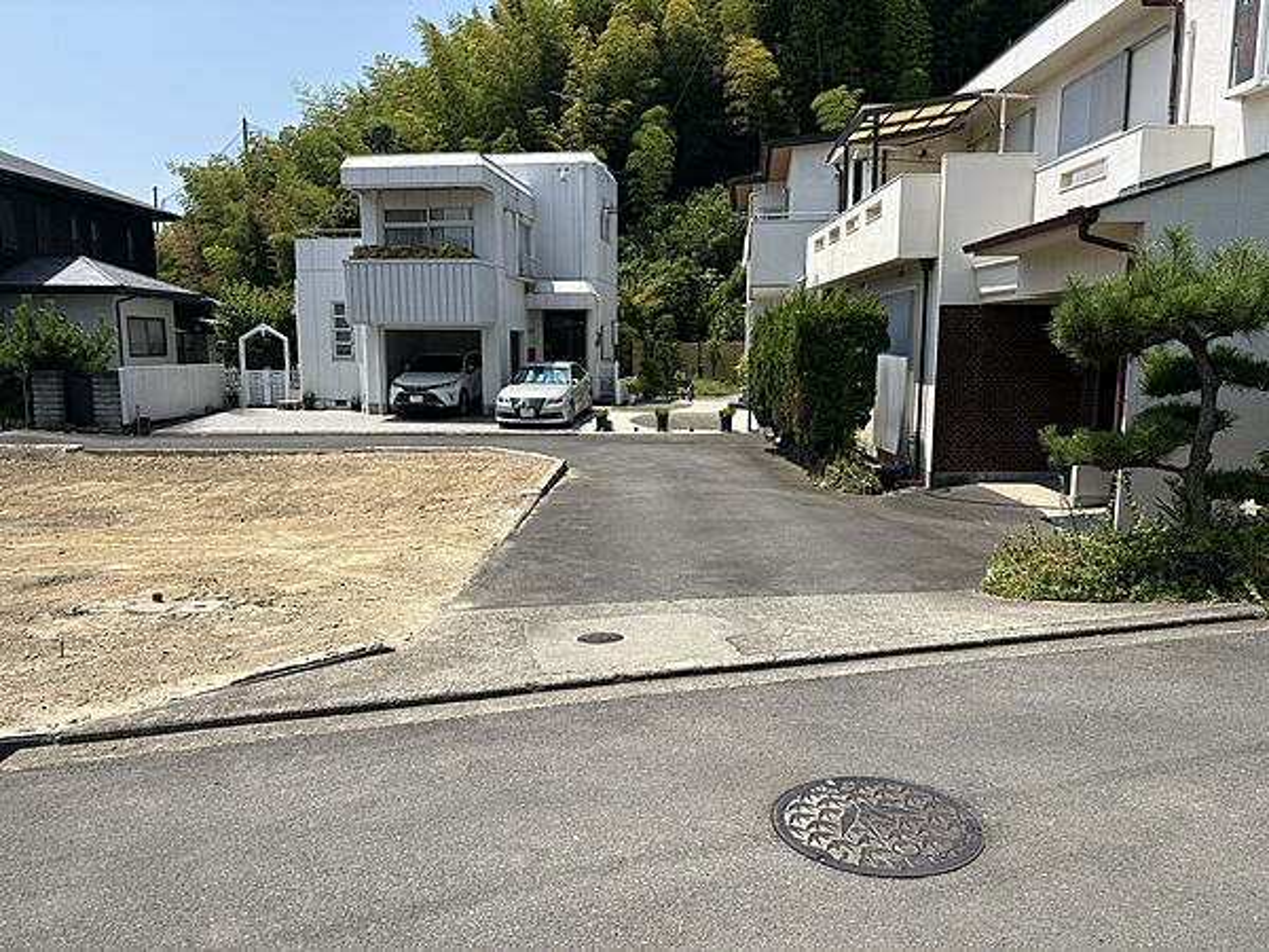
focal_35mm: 26
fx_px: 953
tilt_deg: -8.1
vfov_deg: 53.1
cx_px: 634
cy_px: 476
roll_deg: +0.1
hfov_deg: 67.3
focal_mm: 5.96
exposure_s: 1/3623
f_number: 1.6
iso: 50
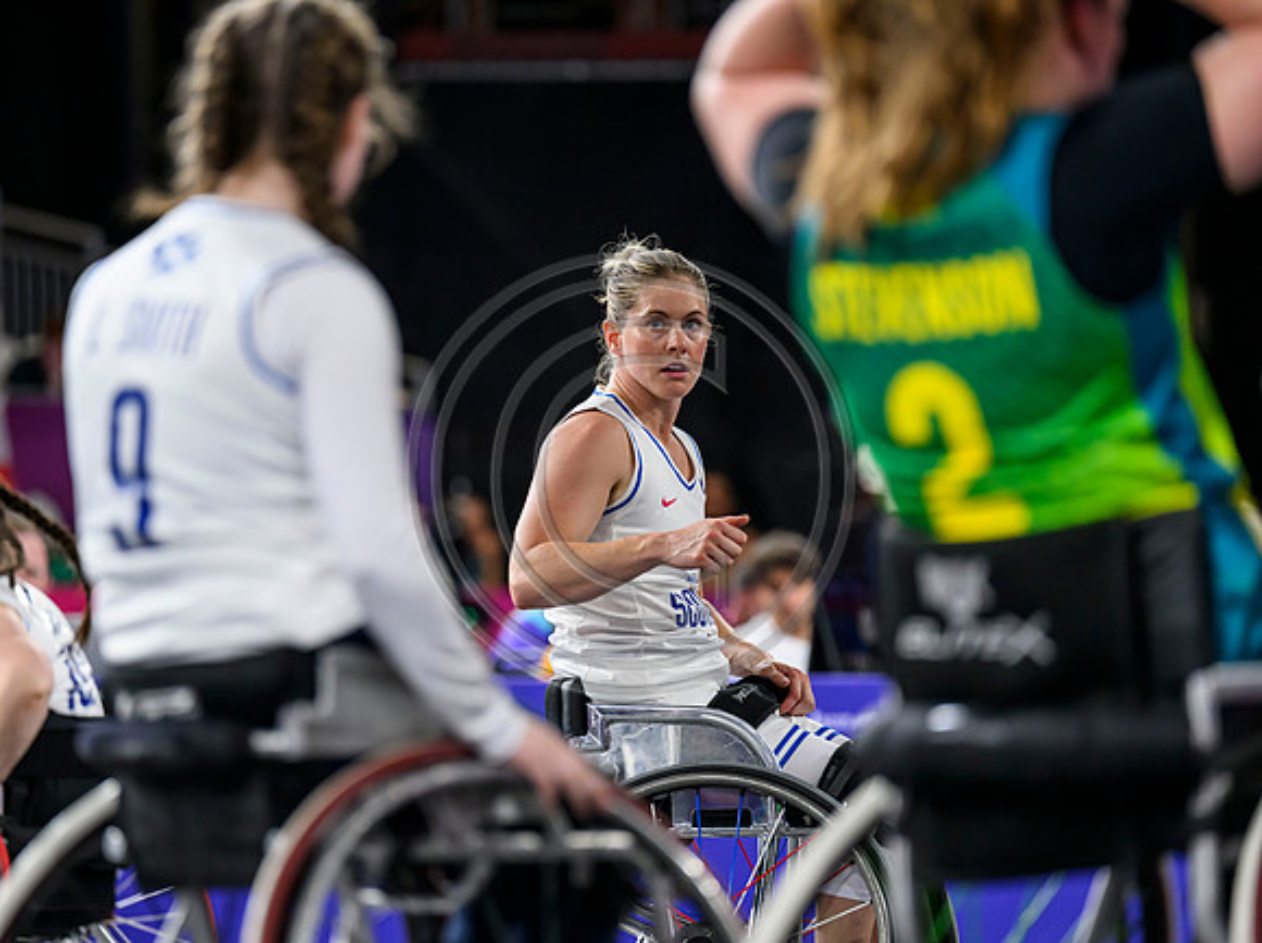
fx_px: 7856
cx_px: 555
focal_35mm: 216
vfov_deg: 6.9
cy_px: 472
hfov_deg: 9.2
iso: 2500
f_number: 3.2
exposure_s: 1/1600
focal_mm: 200
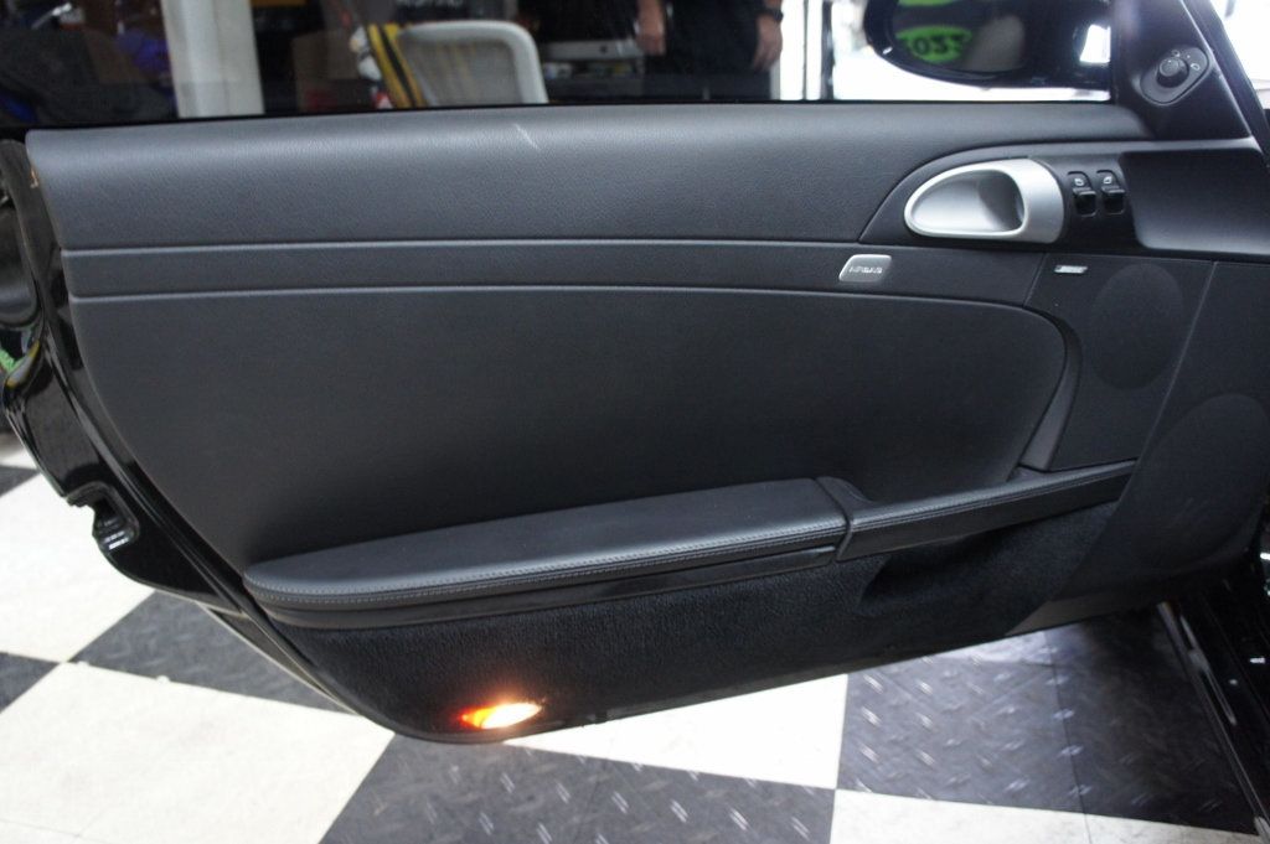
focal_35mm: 27
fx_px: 952
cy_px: 422
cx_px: 635
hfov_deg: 67.4
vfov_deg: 47.9
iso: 1000
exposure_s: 1/30
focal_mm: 18
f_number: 3.5
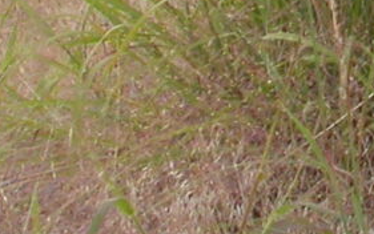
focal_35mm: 452
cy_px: -360
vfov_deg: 2.9
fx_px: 4610
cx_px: 731
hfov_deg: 4.6
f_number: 5.6
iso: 100
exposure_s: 1/106
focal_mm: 16.2
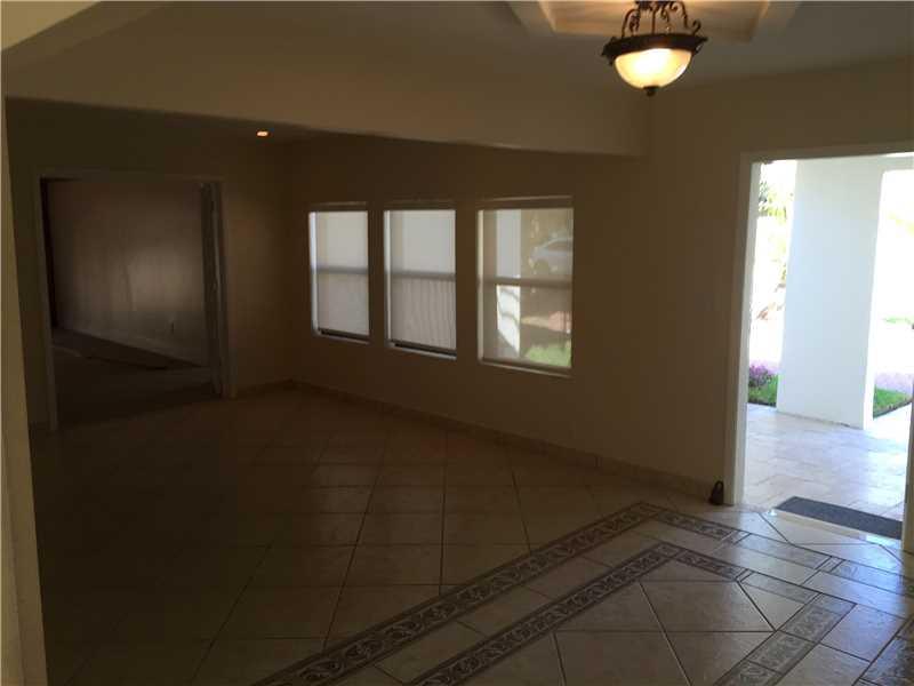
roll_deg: -0.5
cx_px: 457
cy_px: 343
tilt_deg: -7.5
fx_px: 766
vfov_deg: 48.2
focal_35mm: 29
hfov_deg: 61.7
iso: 50
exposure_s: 1/120
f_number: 2.2
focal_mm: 4.15
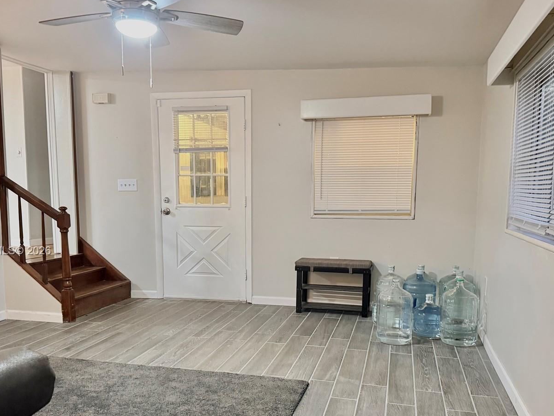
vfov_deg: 43.9
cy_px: 251
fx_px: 512
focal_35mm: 32
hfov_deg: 56.8
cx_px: 277
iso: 400
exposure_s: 1/60
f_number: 1.78
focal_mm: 6.76
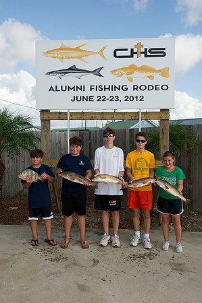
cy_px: 152
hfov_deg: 38.8
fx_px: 287
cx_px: 101
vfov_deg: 55.8
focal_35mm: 34
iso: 200
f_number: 8
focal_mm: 34
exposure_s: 1/250
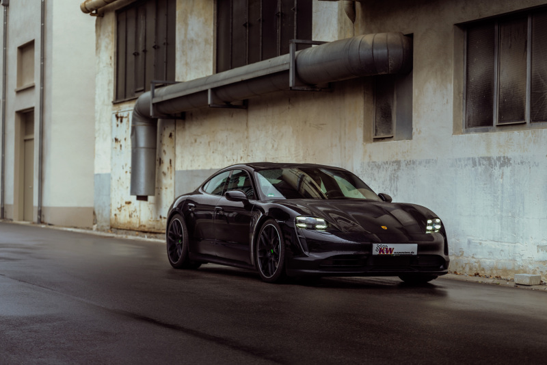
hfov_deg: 23.9
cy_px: 182
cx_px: 274
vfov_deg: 16.1
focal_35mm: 85
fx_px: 1291
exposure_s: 1/100
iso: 200
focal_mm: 85
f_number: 3.5
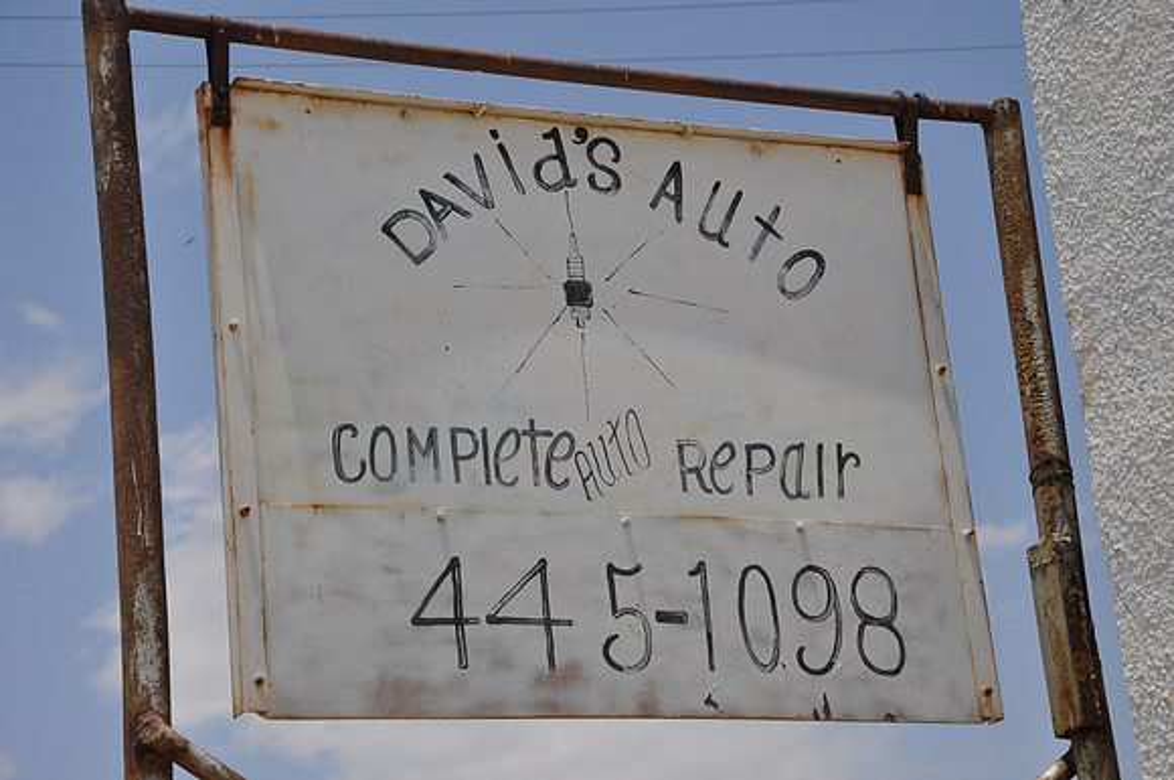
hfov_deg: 20.6
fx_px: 3224
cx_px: 587
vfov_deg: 13.8
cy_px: 390
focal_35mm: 99
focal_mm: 66
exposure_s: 1/320
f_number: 9
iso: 200
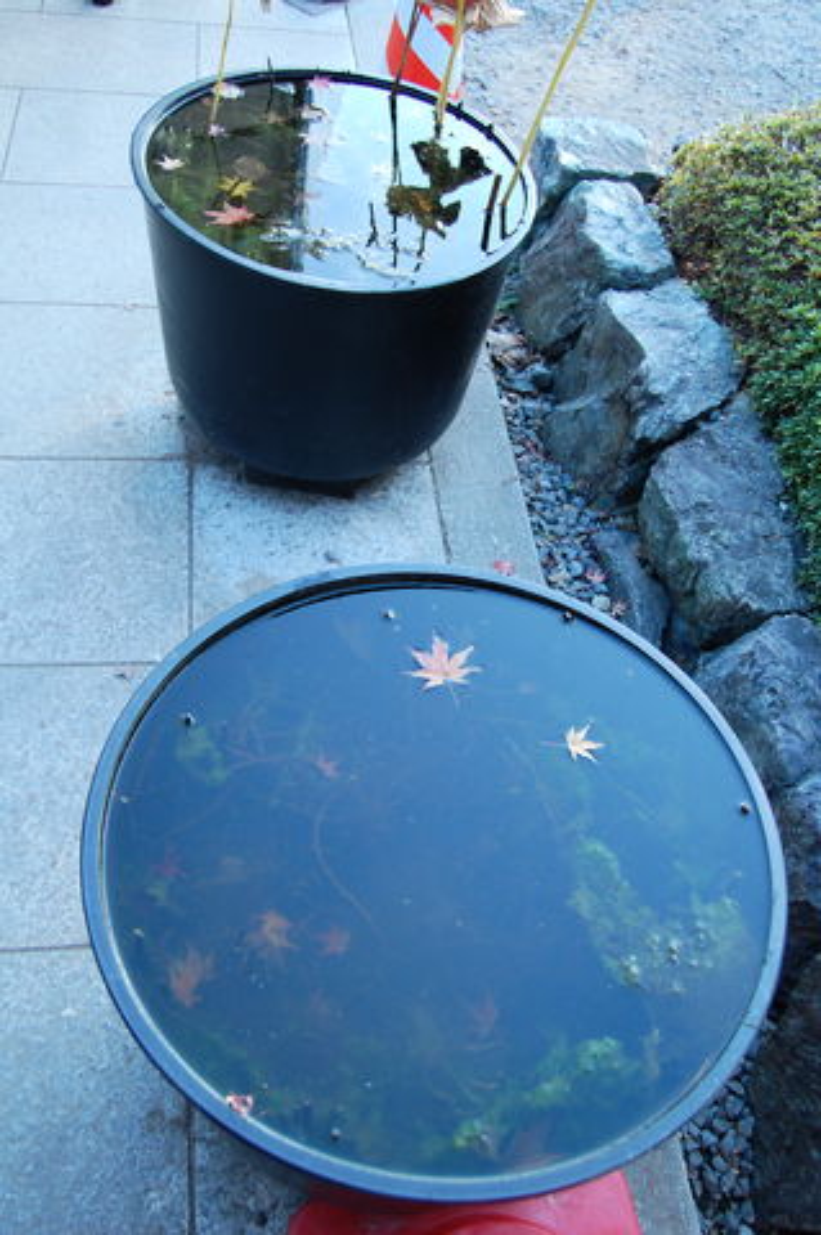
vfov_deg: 64.6
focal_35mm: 28
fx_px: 977
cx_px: 410
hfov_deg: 45.6
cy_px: 618
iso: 400
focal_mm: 19
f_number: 4.5
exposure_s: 1/80
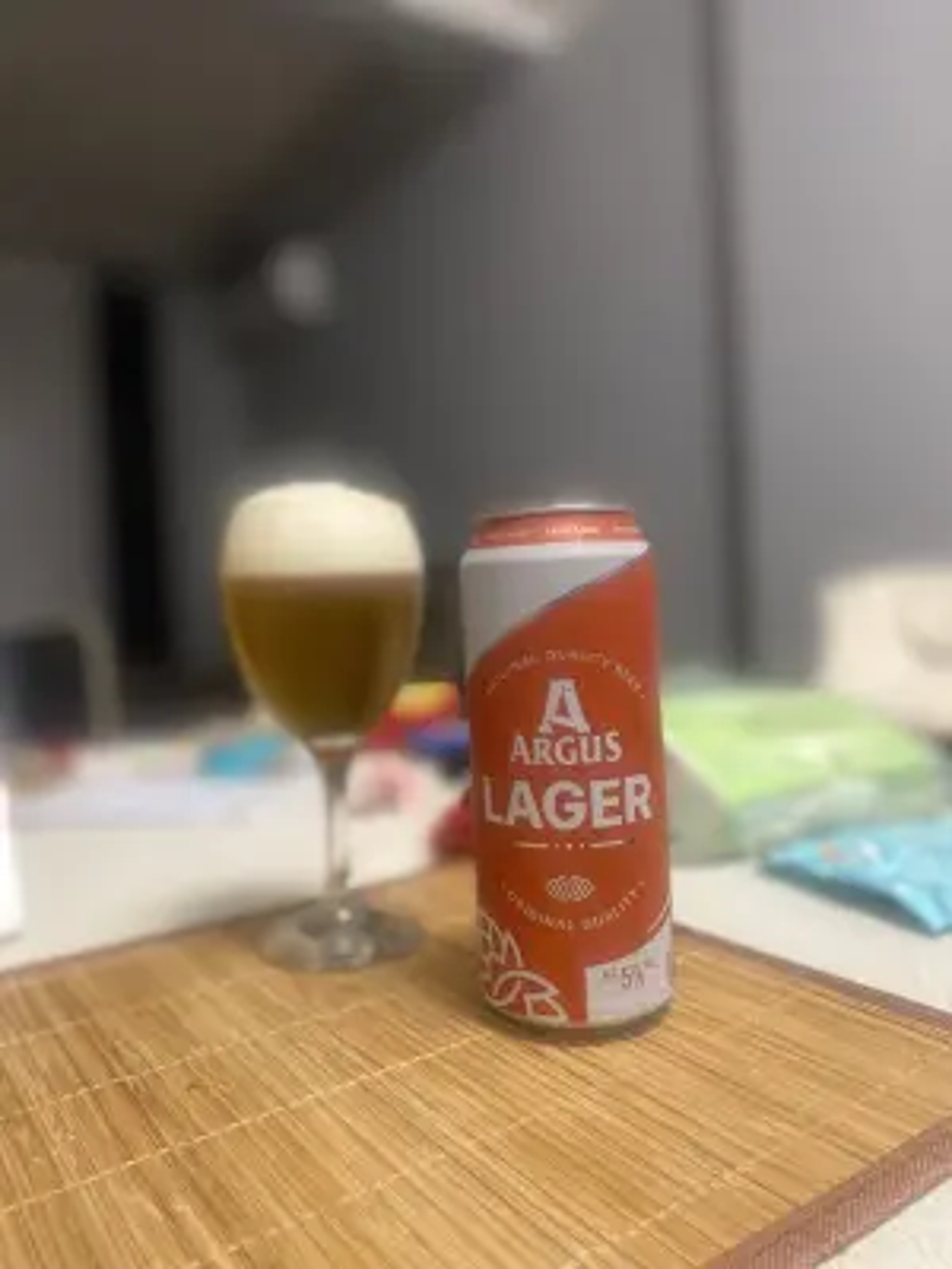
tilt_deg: -2.4
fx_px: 953
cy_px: 634
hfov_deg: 53.1
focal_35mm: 26
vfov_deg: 67.3
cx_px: 476
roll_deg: +2.2
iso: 250
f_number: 1.8
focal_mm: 4.25
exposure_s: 1/60
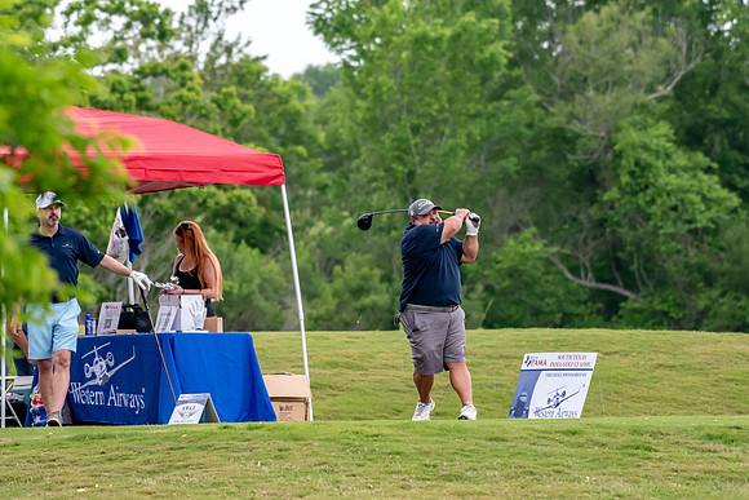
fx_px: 8428
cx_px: 374
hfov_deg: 5.1
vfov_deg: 3.4
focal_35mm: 405
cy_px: 250
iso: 1600
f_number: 5.6
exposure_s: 1/2000
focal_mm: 270
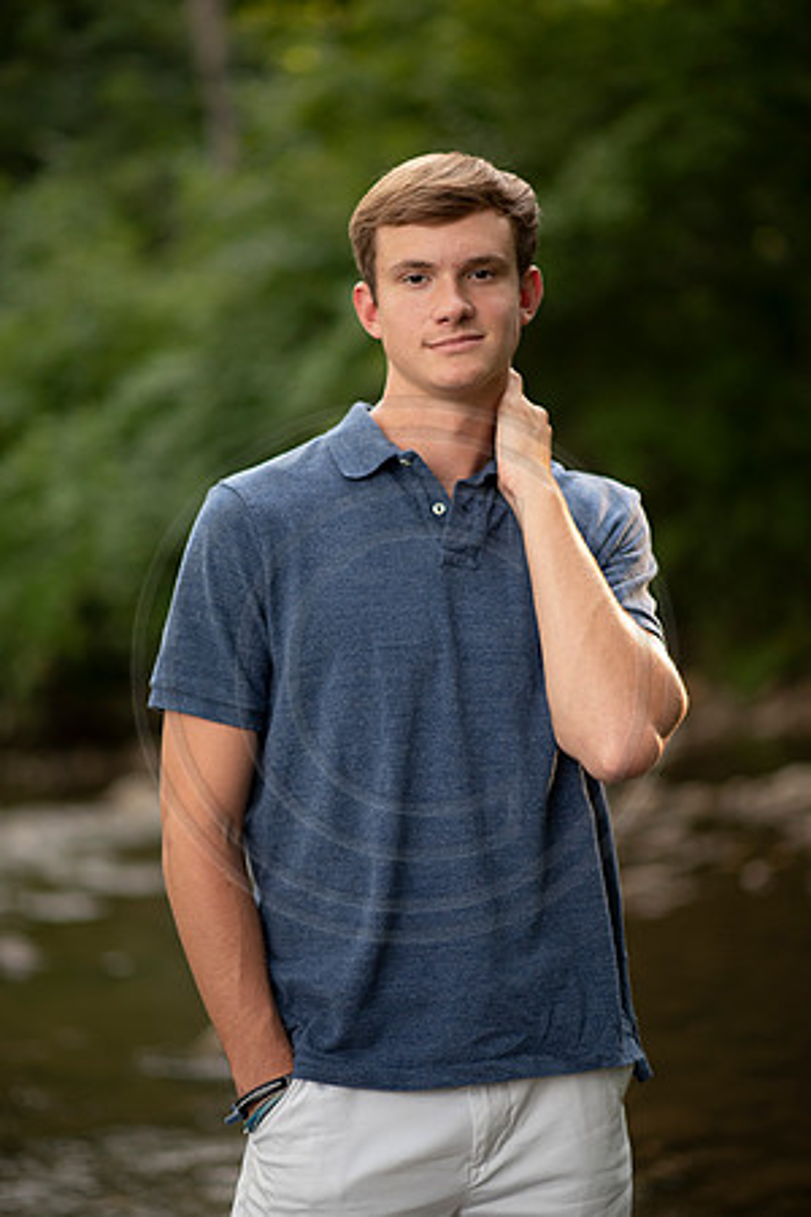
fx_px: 2872
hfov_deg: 16.1
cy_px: 608
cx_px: 406
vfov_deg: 23.9
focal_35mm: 85
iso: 125
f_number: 1.8
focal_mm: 85
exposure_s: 1/250
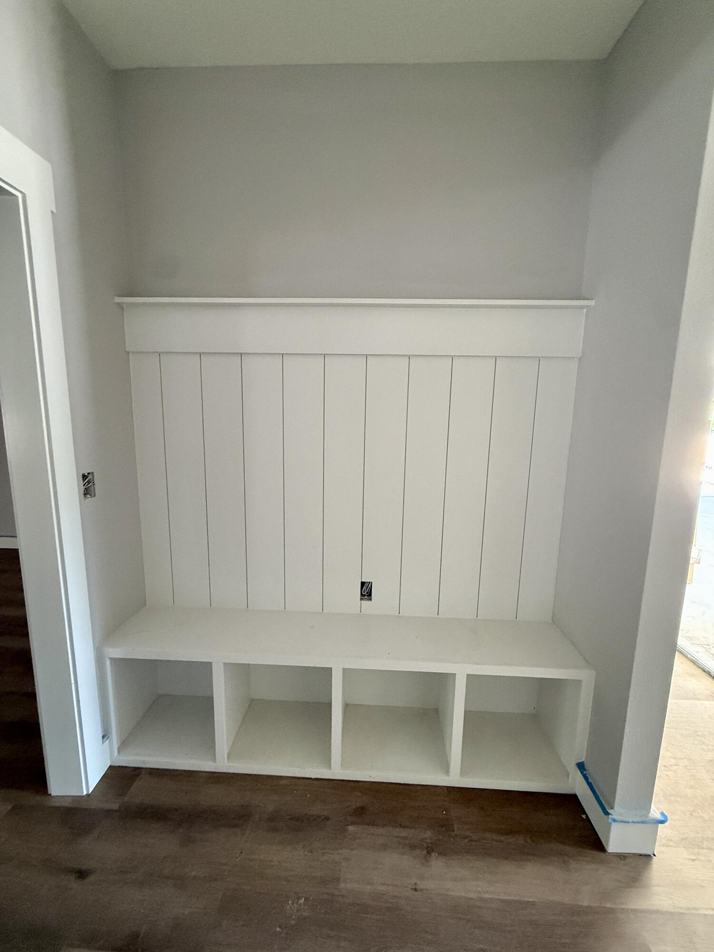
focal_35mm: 14
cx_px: 357
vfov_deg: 102.1
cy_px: 476
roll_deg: -1.3
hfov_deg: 85.7
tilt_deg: -8.2
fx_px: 385
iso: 500
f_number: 2.2
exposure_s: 1/60
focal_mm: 2.22
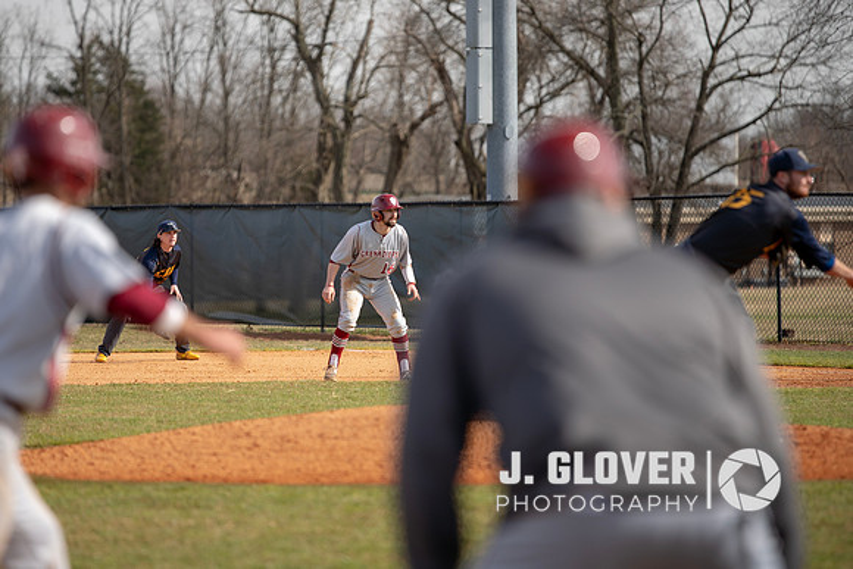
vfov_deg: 5.6
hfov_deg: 8.3
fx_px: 5864
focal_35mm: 247
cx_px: 368
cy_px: 217
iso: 100
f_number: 2.8
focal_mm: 200
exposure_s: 1/640
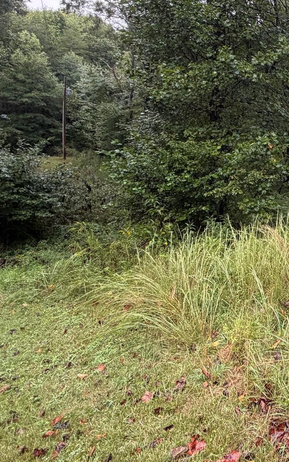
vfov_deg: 61.7
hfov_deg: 32.3
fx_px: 378
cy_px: 161
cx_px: 370
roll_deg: +0.1
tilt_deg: +1.3
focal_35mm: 30
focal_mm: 2.22
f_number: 2.2
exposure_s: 1/121
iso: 100
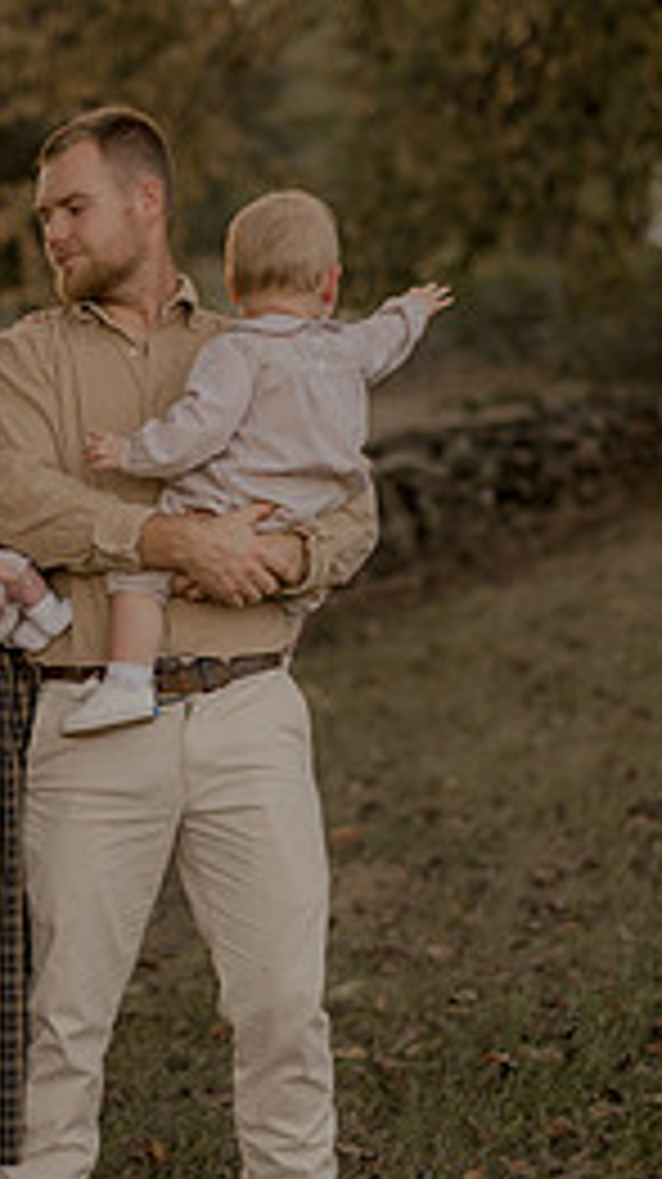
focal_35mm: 90
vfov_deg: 23.7
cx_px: 142
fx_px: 2814
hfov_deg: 13.4
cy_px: 652
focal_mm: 50
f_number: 1.8
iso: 160
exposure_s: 1/400
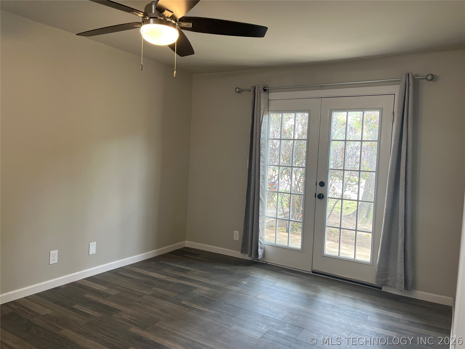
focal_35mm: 26
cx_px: 232
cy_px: 174
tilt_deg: -2.7
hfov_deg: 67.3
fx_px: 349
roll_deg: -2.4
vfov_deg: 53.1
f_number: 1.6
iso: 125
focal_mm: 5.1
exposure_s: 1/120
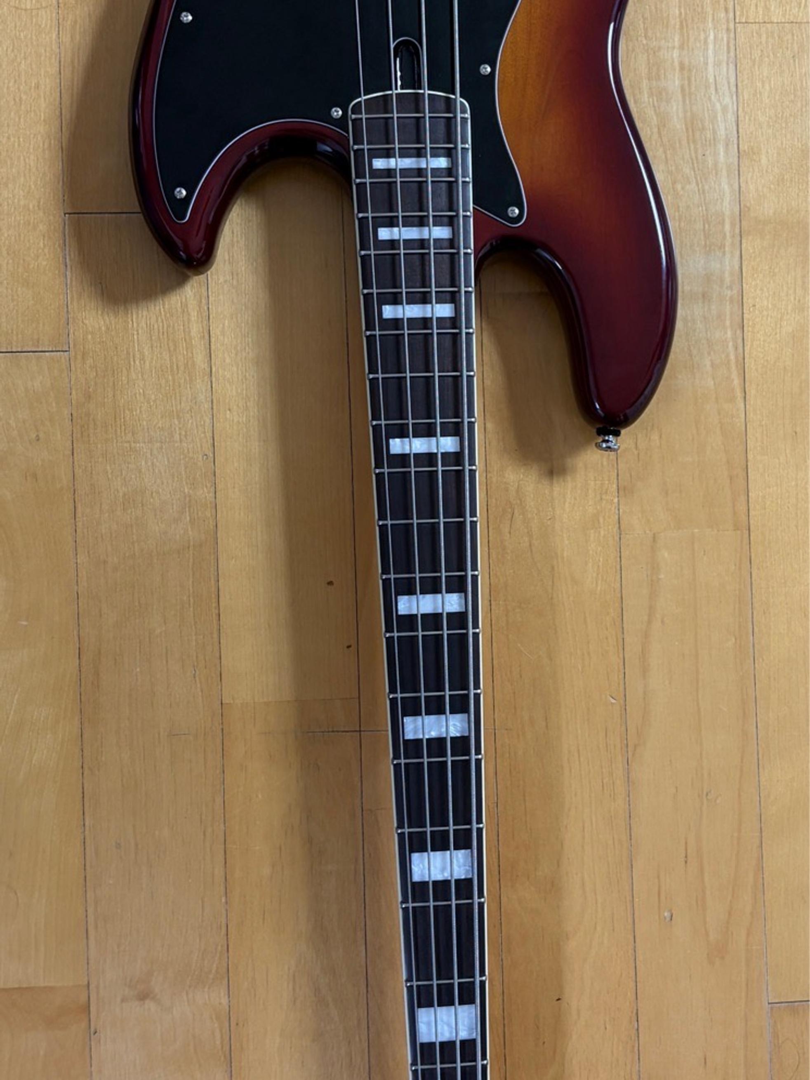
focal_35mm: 26
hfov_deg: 53.1
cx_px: 405
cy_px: 540
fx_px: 811
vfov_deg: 67.3
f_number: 1.6
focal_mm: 5.96
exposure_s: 1/60
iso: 100
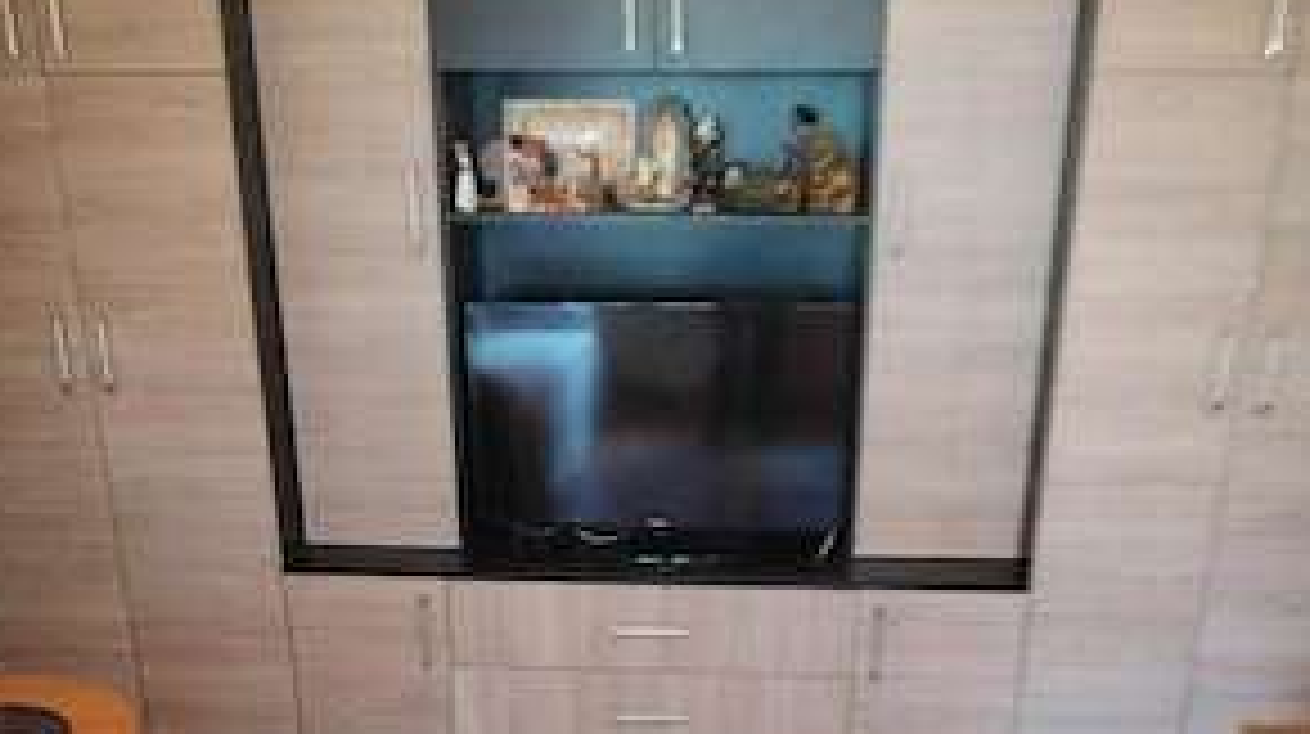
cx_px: 644
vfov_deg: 28.8
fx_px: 1353
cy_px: 698
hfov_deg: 51.7
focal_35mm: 39
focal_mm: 4.25
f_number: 1.8
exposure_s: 1/25
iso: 742
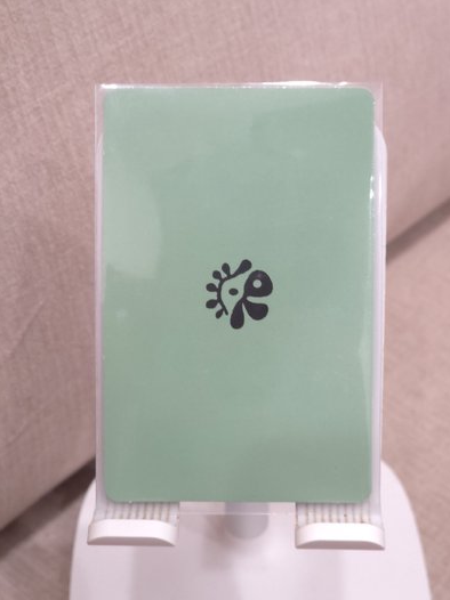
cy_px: 302
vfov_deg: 27.8
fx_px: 1214
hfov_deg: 21.0
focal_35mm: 70
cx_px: 225
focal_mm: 7
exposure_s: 1/30
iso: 160
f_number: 2.4
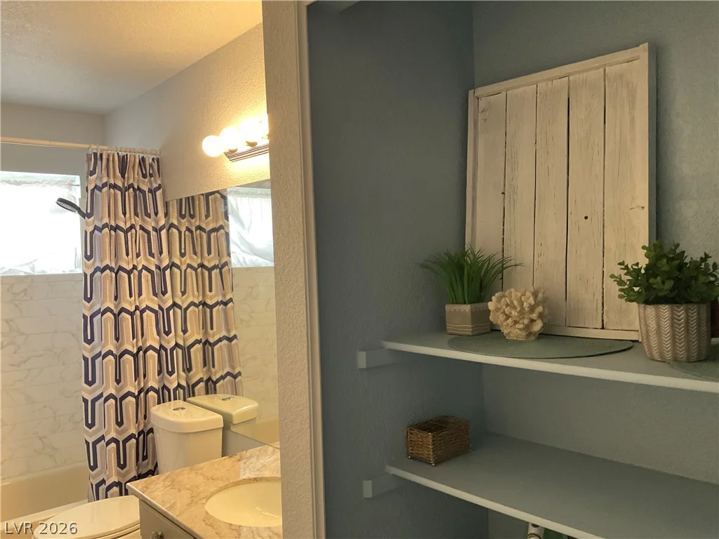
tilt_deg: -1.7
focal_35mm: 29
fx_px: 602
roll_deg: +1.8
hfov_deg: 61.7
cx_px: 360
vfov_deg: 48.2
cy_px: 270
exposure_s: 1/60
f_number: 1.8
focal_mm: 3
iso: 125
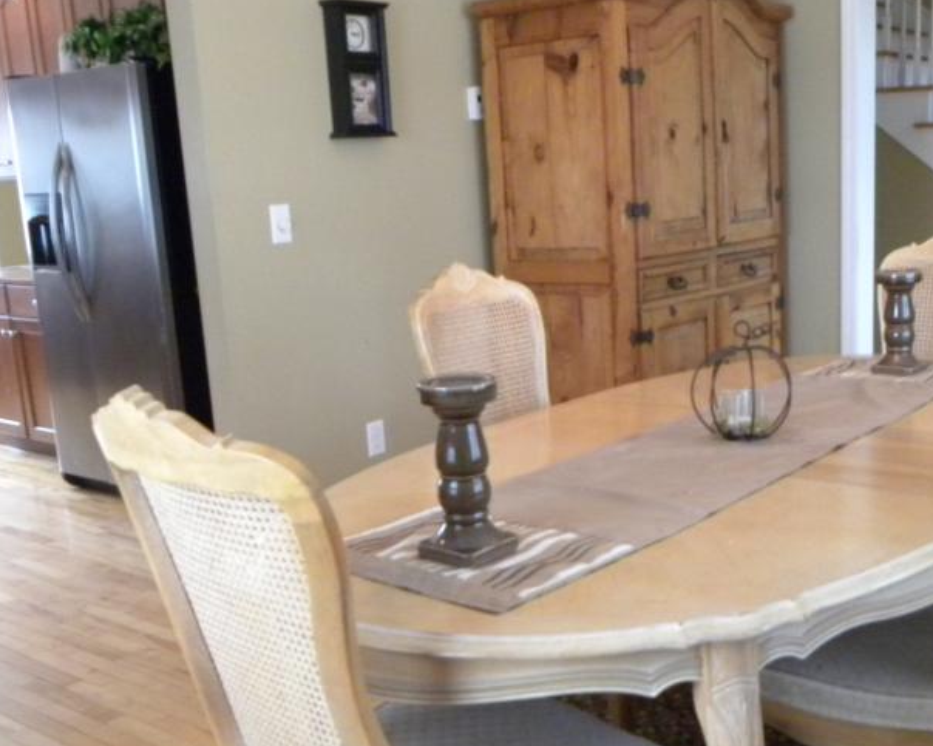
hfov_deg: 42.6
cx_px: 581
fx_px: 1187
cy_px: 414
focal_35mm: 43
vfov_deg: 34.9
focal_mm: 4.6
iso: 400
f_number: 3.5
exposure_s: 1/34.5
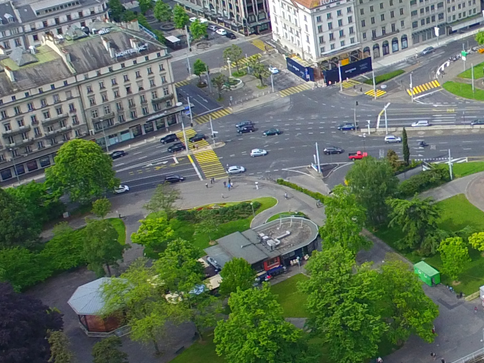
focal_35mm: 84
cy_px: 188
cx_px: 542
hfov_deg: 21.9
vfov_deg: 17.6
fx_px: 1174
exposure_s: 1/693
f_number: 2.8
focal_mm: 3.61
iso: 100
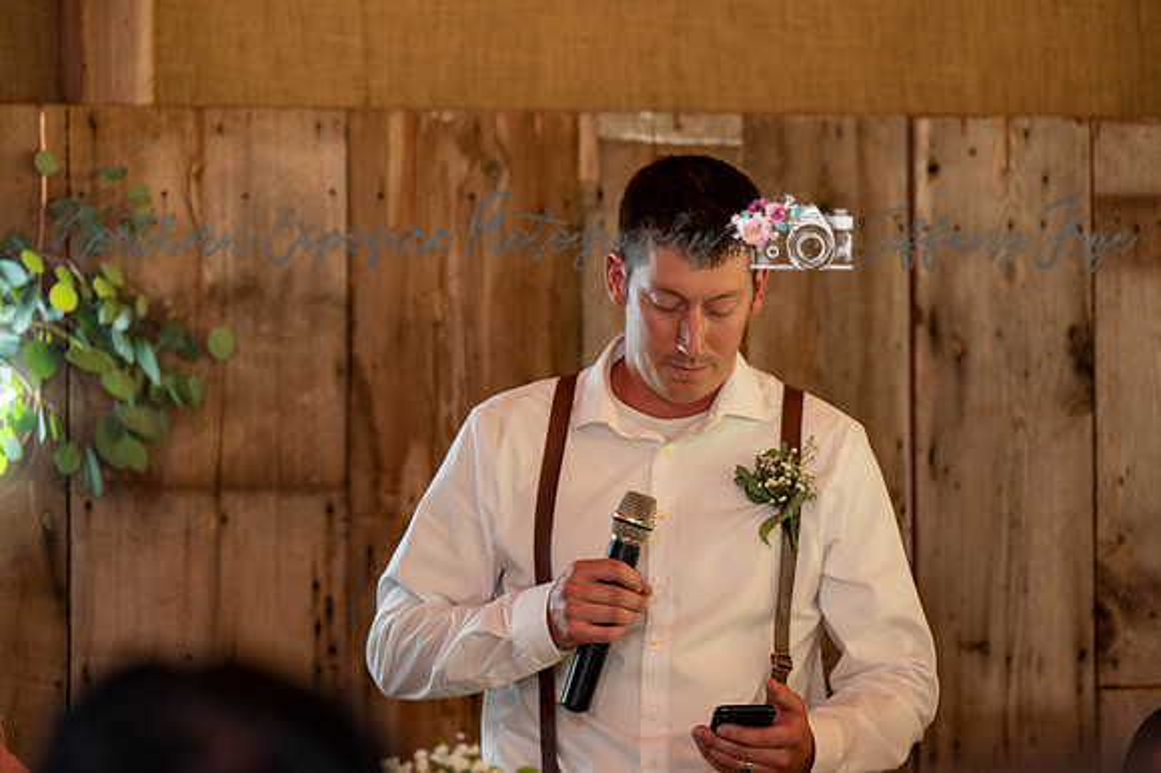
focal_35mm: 200
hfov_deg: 10.3
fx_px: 6446
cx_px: 580
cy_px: 386
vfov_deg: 6.9
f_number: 4
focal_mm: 200
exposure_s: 1/60
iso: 1400
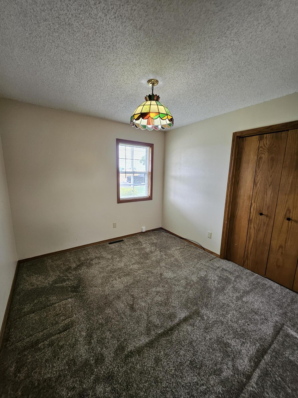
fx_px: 149
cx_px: 149
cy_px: 199
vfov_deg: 106.2
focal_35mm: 13
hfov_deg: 89.9
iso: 160
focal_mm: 1.74
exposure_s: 1/60
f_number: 2.2
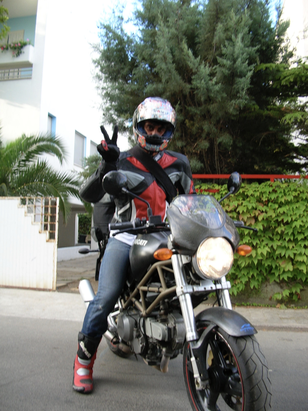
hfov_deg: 40.6
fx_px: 416
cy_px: 206
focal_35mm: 35
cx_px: 154
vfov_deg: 52.7
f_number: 2.8
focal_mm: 5.8
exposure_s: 1/72.3
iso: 50
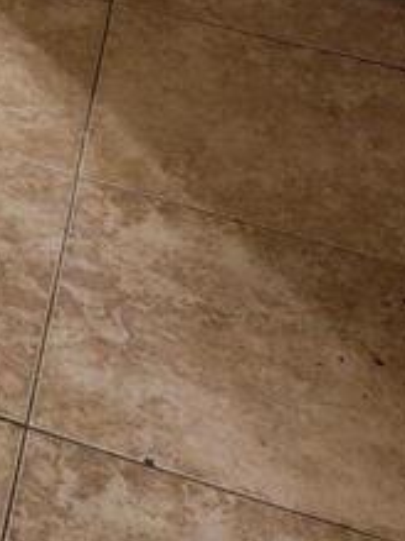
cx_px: -682
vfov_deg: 12.8
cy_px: -662
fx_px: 1967
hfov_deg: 9.8
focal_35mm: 126
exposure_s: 1/40
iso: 320
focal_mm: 6.4
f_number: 1.8
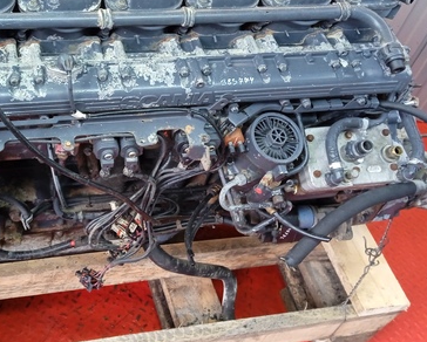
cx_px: 134
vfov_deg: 31.3
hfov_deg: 38.2
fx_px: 607
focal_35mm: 48
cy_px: 121
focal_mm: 3.43
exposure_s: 1/25
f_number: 2.2
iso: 303
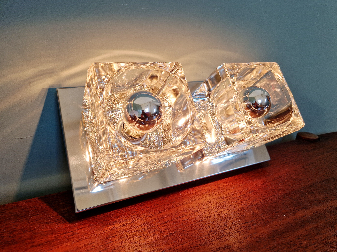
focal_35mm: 23
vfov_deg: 58.9
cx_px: 168
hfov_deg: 73.9
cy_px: 126
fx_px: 224
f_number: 1.8
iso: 50
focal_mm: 5.4
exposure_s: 1/115
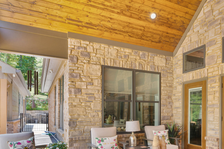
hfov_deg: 61.7
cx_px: 153
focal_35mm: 29
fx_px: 180
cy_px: 112
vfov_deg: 43.5
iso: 320
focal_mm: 19
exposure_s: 1/25
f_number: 7.1
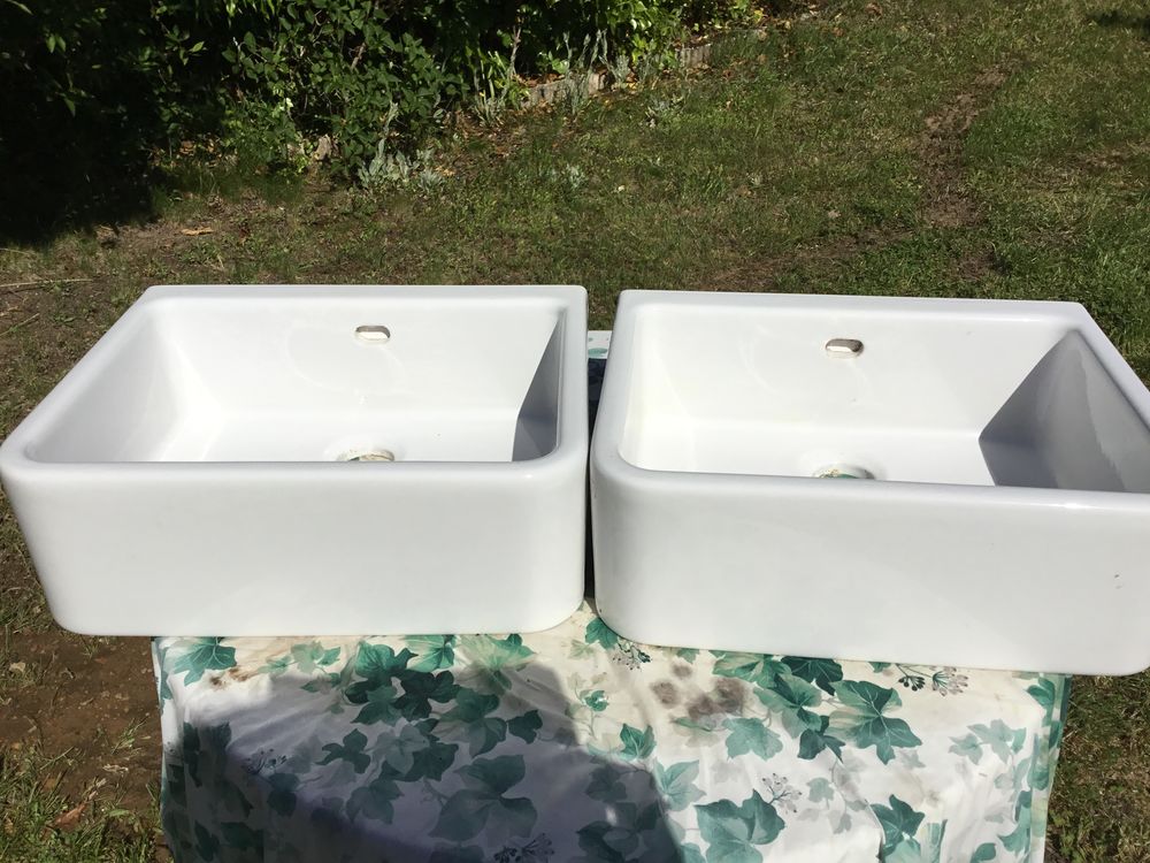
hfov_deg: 58.4
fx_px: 1030
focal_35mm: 31
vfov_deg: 45.4
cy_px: 432
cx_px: 575
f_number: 2.4
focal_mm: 3.3
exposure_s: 1/4808
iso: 25
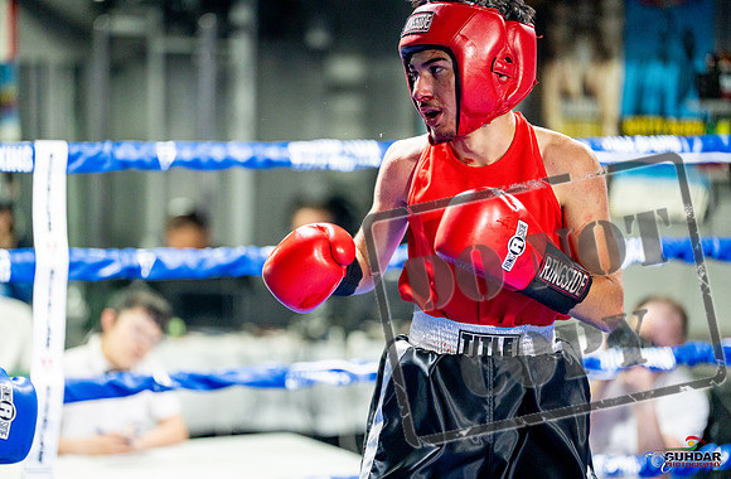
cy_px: 259
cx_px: 342
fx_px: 2633
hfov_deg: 15.8
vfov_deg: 10.4
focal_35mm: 130
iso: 4000
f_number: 2
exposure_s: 1/800
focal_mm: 122
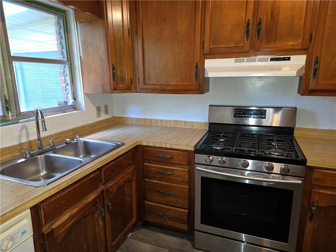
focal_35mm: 23
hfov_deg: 73.9
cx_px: 168
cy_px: 126
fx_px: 223
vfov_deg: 58.9
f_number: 1.8
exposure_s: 1/24
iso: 125
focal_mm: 5.4
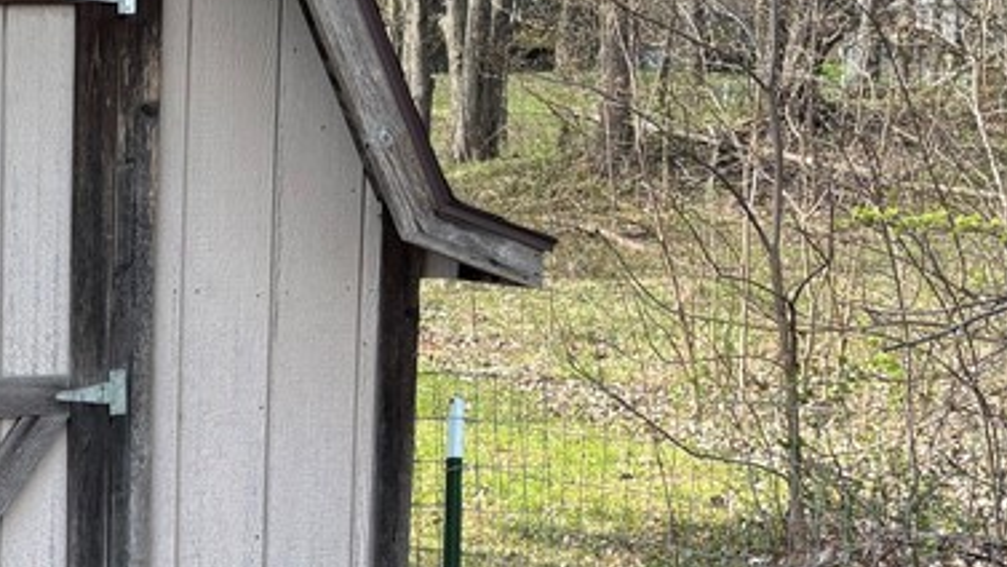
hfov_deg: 24.6
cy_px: 385
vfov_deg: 15.6
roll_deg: +2.2
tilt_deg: -5.3
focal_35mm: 77
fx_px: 2056
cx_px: -235
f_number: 1.6
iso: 50
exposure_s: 1/591
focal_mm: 5.96
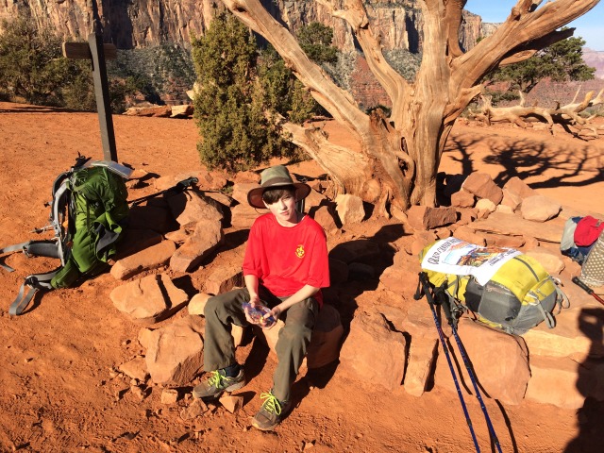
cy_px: 226
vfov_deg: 48.2
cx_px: 302
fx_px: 506
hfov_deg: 61.7
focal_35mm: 29
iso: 32
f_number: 2.2
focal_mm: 4.15
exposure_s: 1/1786
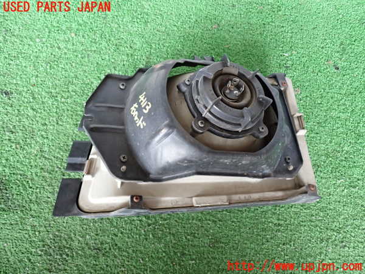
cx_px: 182
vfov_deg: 46.8
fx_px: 316
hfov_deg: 60.0
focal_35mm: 30
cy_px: 137
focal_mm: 5.4
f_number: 2.3
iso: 400
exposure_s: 1/30
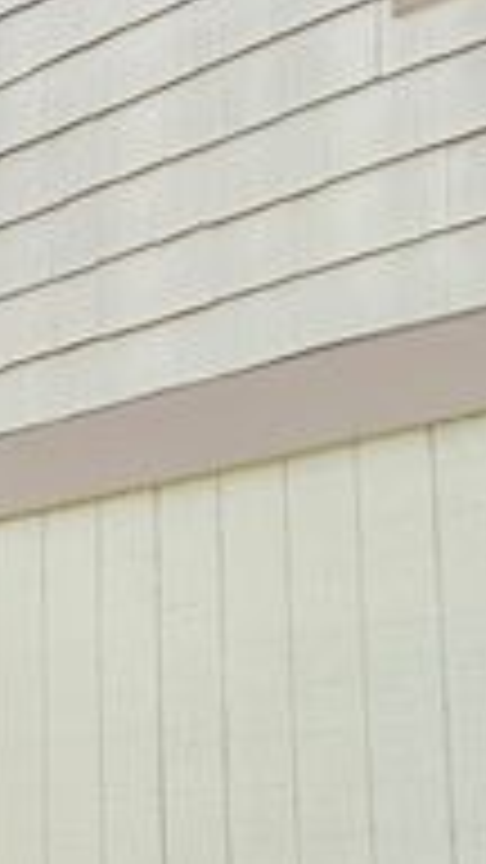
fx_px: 1558
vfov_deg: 30.4
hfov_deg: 16.7
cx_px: -153
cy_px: 655
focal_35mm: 68
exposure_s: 1/3953
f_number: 1.78
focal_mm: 6.76
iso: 80
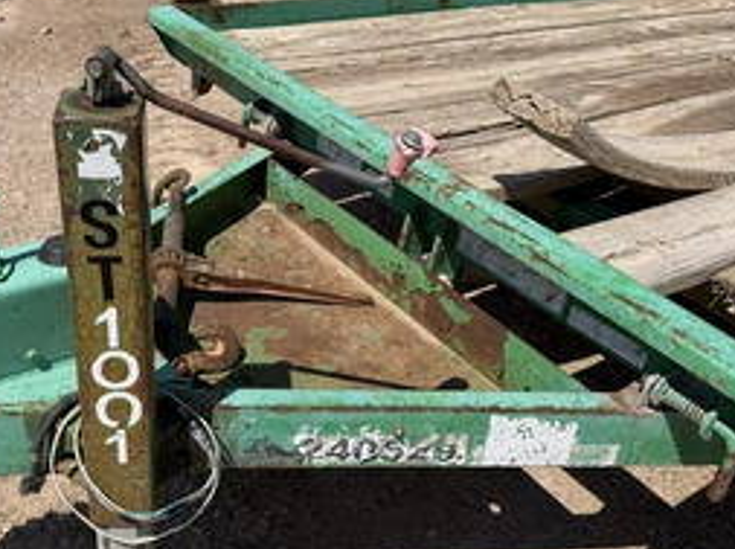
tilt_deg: -35.7
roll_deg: -2.1
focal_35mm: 38
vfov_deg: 37.6
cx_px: 311
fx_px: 806
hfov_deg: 48.9
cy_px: 296
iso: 80
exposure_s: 1/8130
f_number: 1.78
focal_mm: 6.76
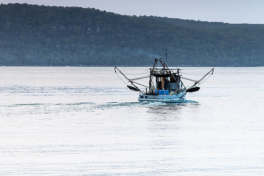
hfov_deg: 11.2
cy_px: 88
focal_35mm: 183
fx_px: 1344
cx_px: 113
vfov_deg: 7.5
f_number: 4.5
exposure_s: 1/80
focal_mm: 120
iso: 400
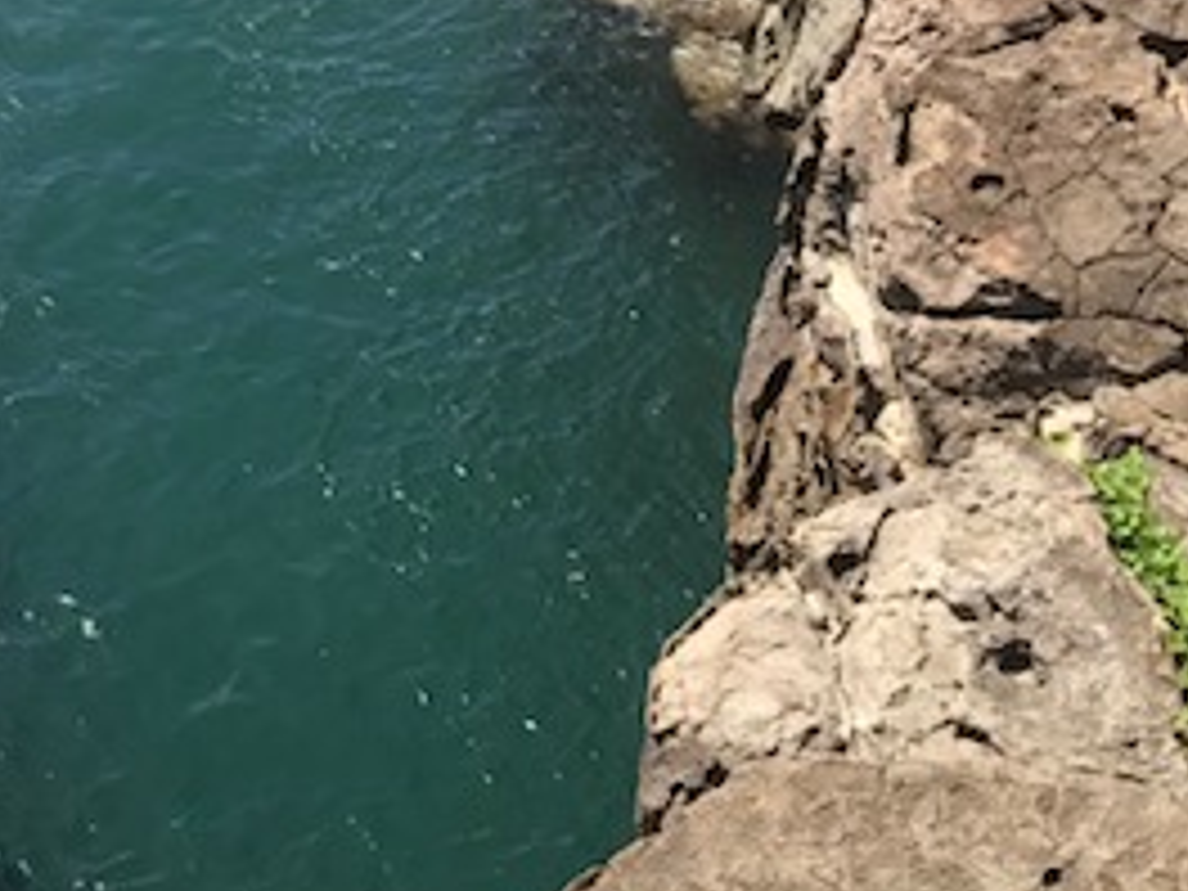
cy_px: -155
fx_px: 2746
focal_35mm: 80
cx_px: -9
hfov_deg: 23.4
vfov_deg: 17.6
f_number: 1.8
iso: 20
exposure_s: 1/1623
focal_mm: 3.99
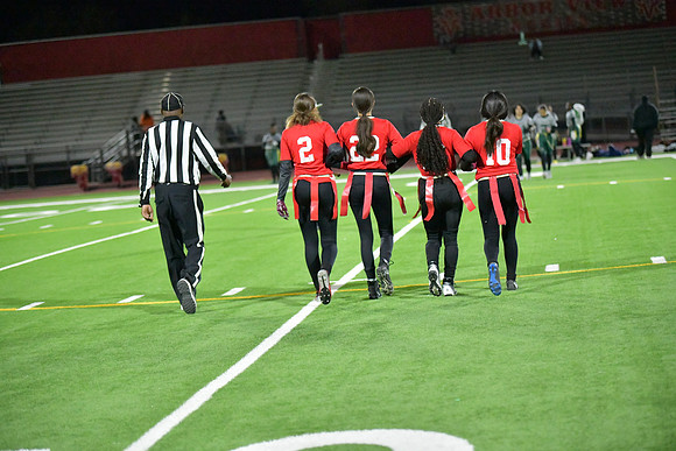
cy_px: 226
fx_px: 1878
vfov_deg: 13.7
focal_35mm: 100
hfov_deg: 20.4
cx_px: 338
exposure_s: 1/2500
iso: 16000
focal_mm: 100
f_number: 2.8
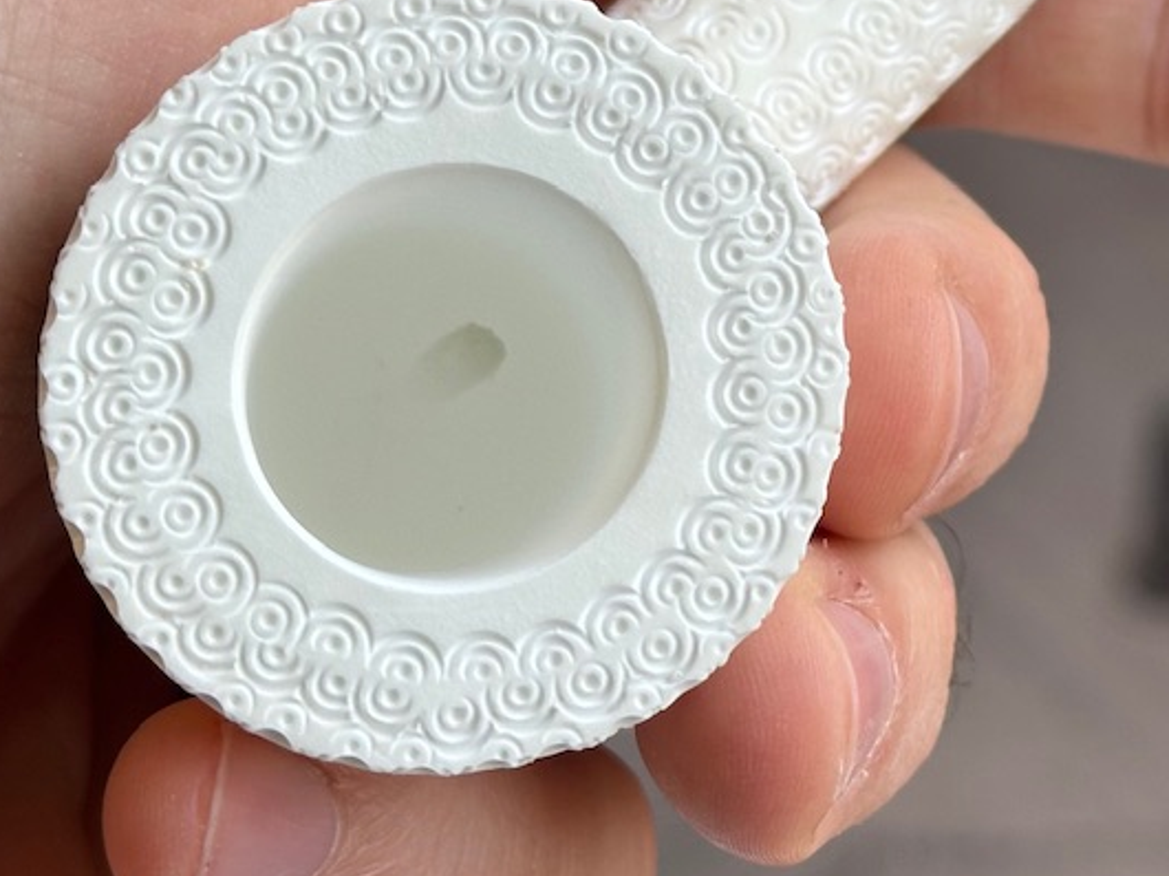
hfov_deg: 16.7
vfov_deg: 12.6
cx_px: 1063
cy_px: 0
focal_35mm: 116
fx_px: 3916
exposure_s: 1/437
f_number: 1.78
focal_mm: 6.86
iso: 64
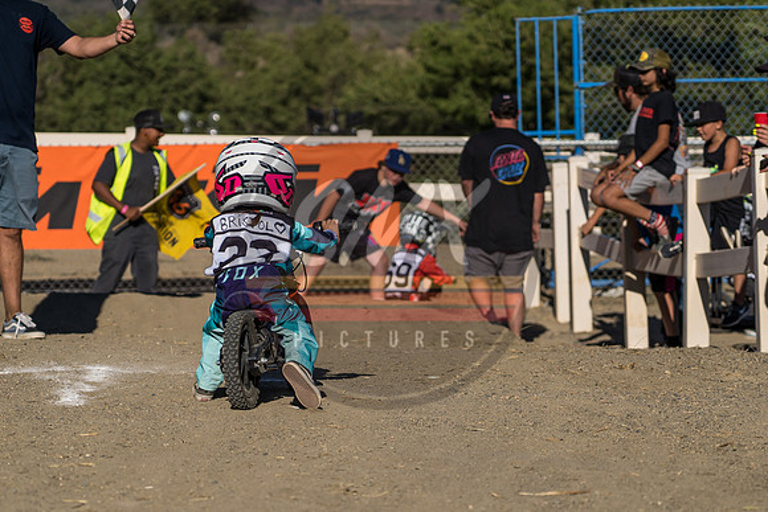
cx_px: 384
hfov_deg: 13.1
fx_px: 3350
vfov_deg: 8.7
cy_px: 256
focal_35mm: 157
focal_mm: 105
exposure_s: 1/3200
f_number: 4
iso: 125
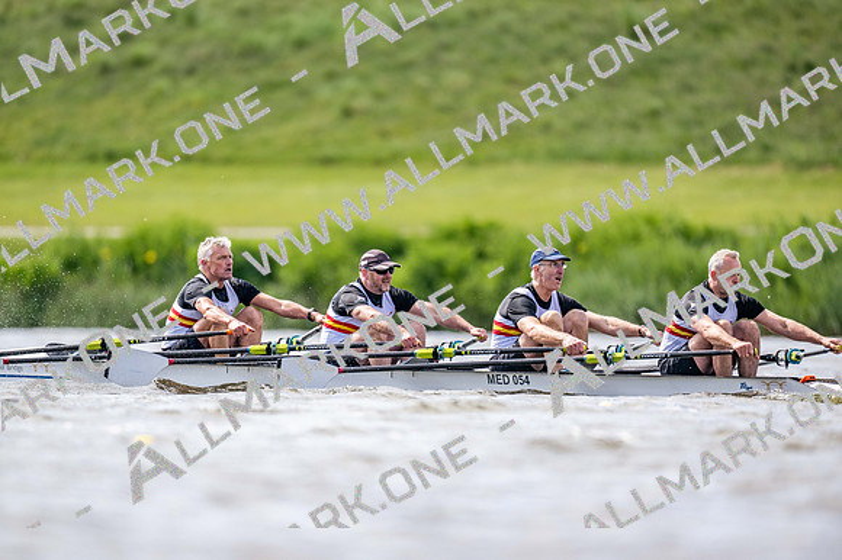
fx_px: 14028
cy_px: 280
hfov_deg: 3.4
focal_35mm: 600
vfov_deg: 2.3
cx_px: 421
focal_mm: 600
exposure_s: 1/2500
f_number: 4
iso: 500
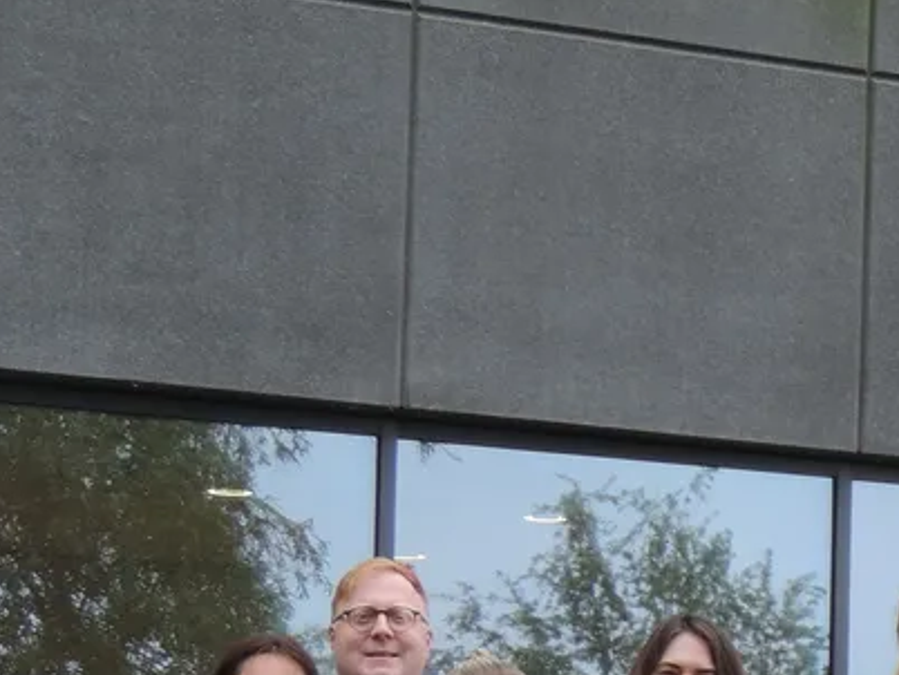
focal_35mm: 187
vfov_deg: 7.8
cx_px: 1458
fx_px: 4859
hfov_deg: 10.1
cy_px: 972
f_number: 3.5
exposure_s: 1/60
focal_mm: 8.3
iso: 80
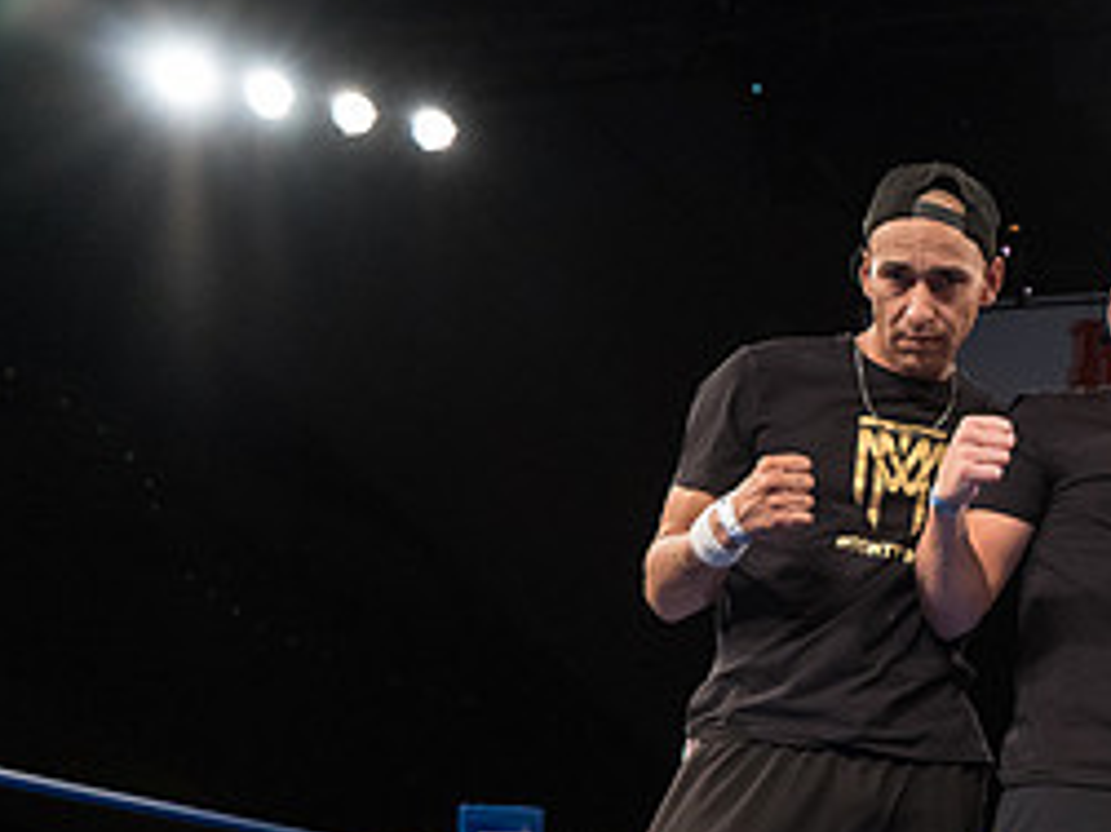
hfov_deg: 27.2
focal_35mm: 63
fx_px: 2021
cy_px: 611
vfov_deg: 23.1
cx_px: 1321
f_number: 4
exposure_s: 1/1000
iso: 3200
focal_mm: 26
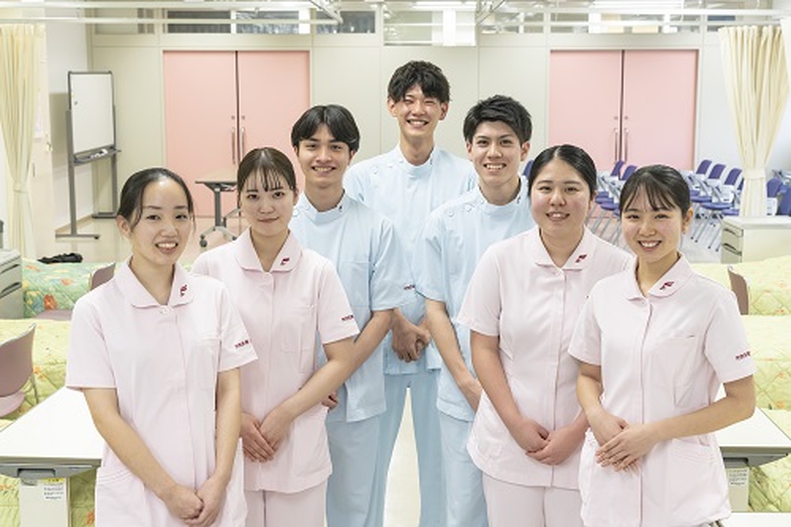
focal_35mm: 53
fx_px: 1164
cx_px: 396
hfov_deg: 37.5
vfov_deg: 25.5
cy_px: 264
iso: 1600
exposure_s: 1/125
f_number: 7.1
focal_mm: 53
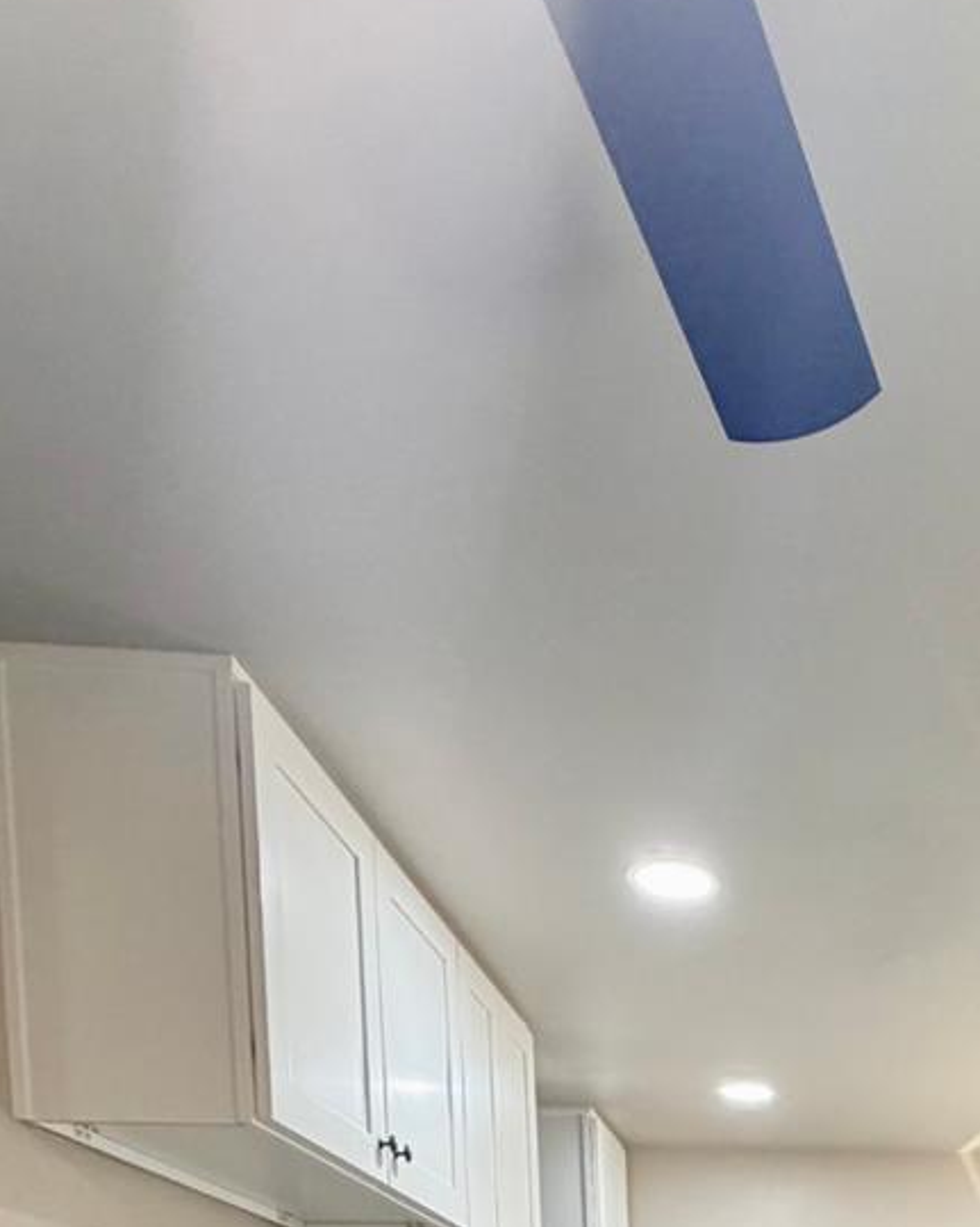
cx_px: 1058
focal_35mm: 38
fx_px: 1378
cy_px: 1563
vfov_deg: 34.9
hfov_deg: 34.3
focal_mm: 2.22
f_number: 2.2
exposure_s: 1/120
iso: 250
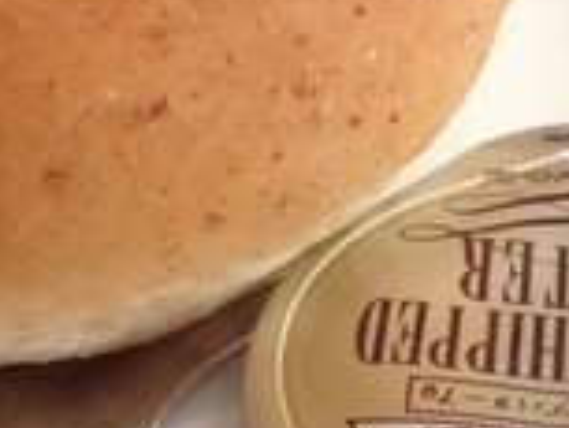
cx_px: 26
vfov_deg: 13.6
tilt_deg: -43.7
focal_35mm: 108
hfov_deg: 17.8
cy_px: 17
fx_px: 1777
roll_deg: +1.5
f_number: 2.4
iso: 80
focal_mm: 4.12
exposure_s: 1/20
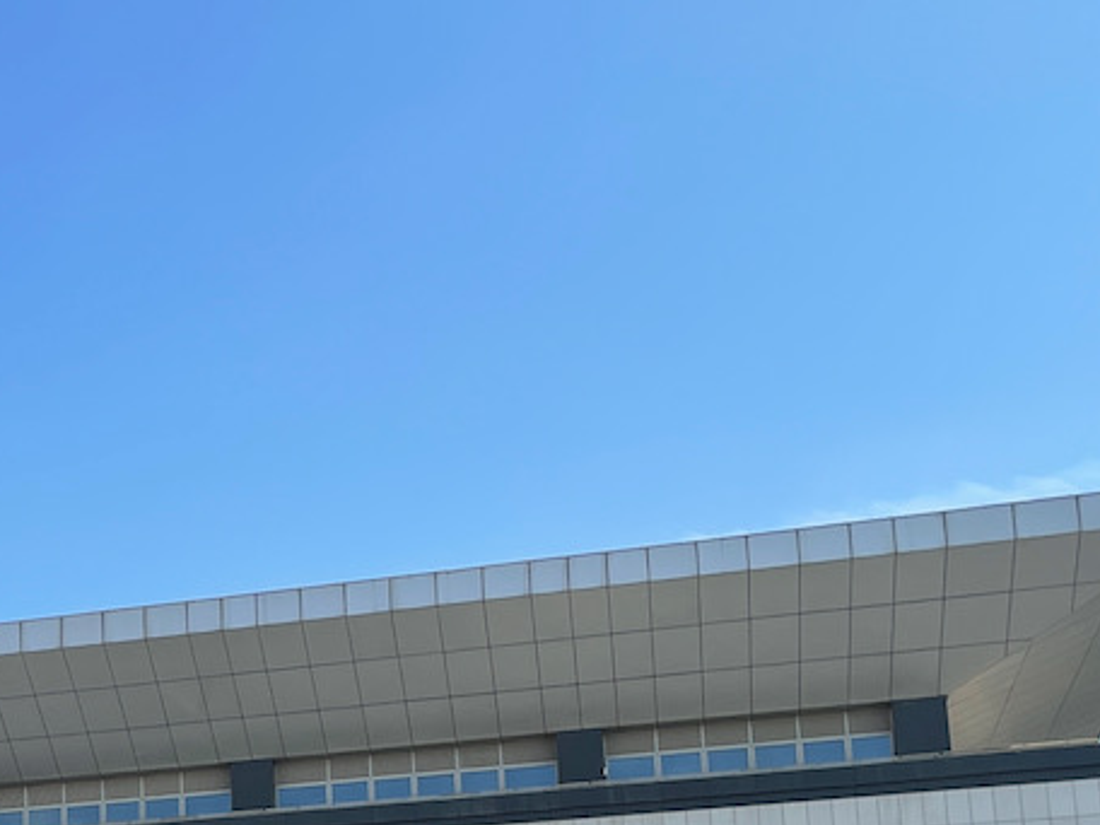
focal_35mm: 73
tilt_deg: +13.1
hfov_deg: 24.6
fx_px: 2320
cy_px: 965
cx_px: -152
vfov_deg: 19.1
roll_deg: -0.5
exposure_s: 1/2882
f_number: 1.6
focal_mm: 4.2
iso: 32
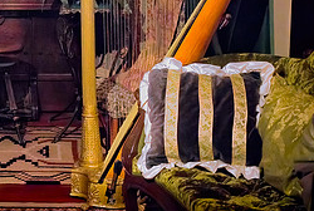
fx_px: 769
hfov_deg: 22.0
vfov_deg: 15.2
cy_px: -24
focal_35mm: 88
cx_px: -21
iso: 12800
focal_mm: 38
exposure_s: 1/100
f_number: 3.2
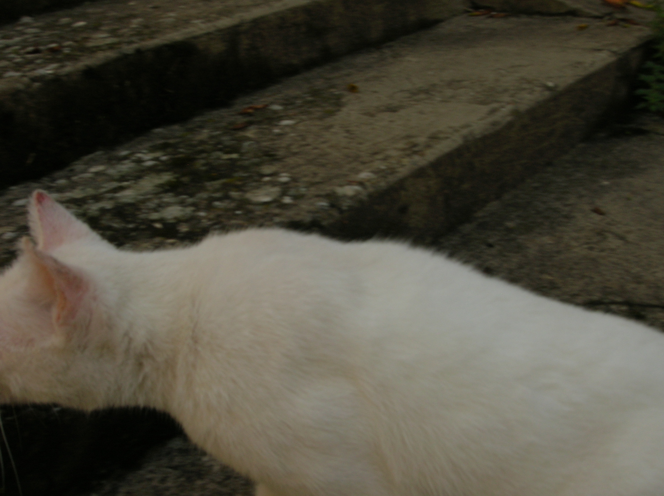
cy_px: 248
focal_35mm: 42
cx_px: 332
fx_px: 805
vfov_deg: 34.3
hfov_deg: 44.8
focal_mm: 7
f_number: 5.2
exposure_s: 1/192
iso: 50
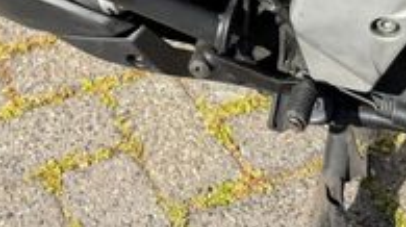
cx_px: 90
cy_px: -223
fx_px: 924
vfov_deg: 12.4
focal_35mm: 86
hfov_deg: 24.4
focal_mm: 6.76
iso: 80
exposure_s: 1/1770
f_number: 1.78
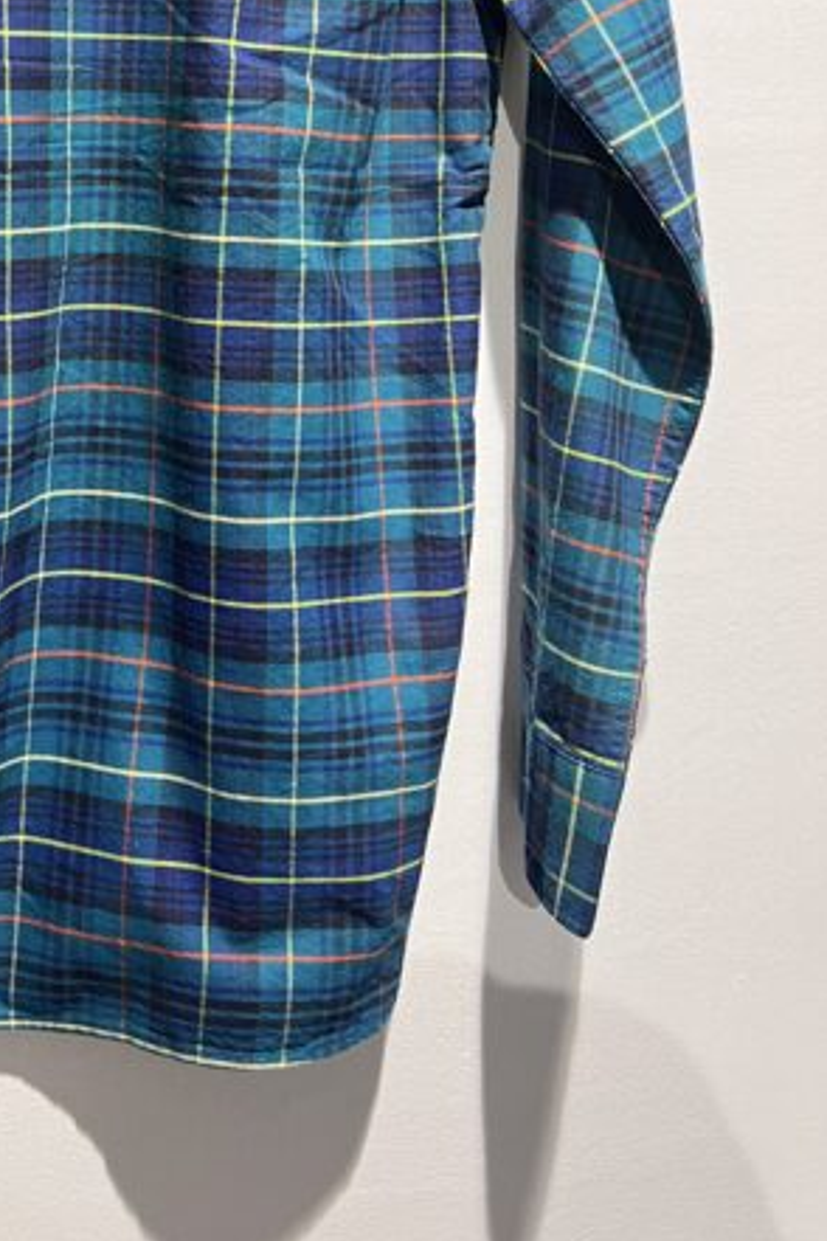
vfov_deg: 38.5
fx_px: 1688
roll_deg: -2.0
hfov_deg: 26.5
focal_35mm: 49
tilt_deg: -2.2
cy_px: 214
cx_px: 65
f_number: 1.5
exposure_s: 1/50
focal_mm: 5.7
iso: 100
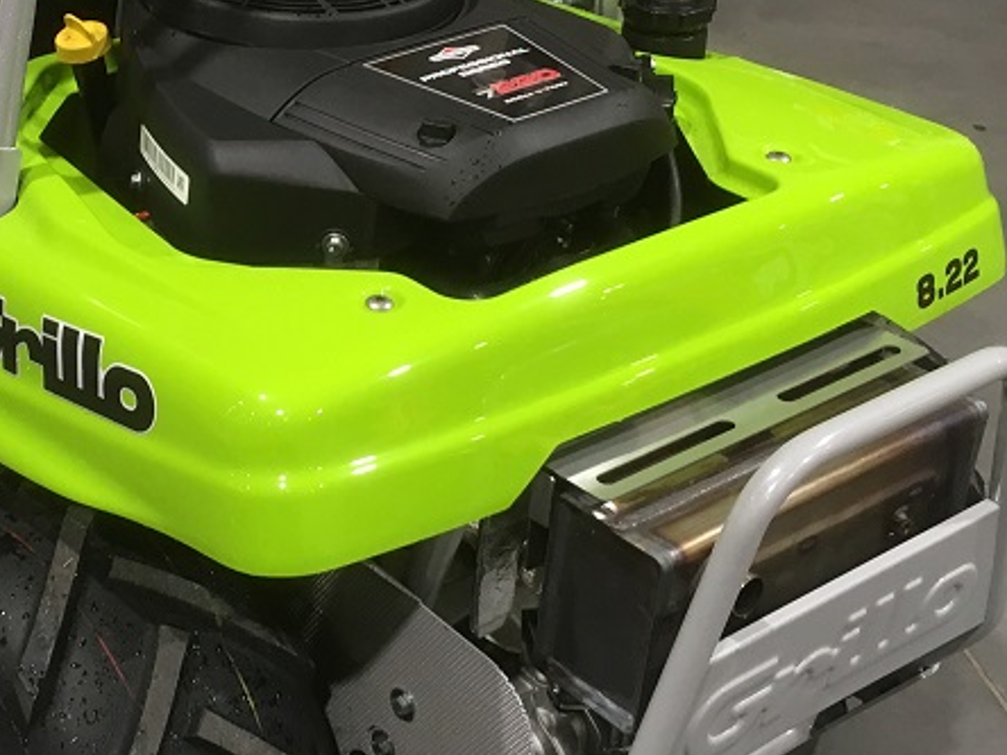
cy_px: 306
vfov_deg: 23.6
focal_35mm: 62
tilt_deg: -33.6
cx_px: 166
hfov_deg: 30.3
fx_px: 1804
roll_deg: -3.7
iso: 100
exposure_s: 1/33
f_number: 2.2
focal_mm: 4.15
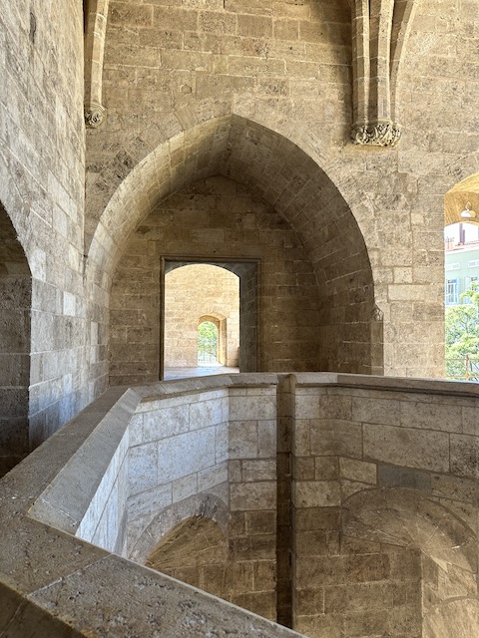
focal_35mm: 24
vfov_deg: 71.6
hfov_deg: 56.8
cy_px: 319
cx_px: 240
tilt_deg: +3.7
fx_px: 443
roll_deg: +2.6
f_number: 1.78
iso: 64
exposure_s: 1/121
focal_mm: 6.86
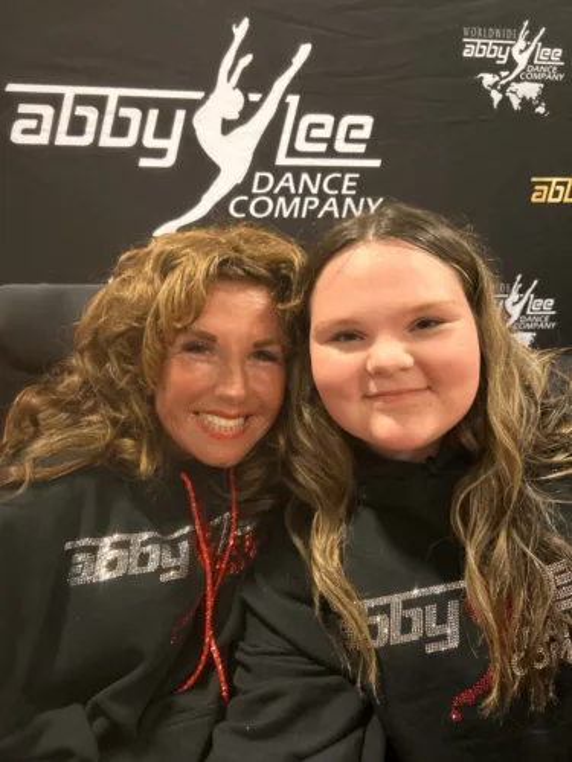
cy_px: 381
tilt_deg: -7.1
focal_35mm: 26
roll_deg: +0.9
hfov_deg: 53.1
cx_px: 286
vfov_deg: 67.3
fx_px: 573
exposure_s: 1/40
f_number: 1.5
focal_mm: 5.7
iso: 400
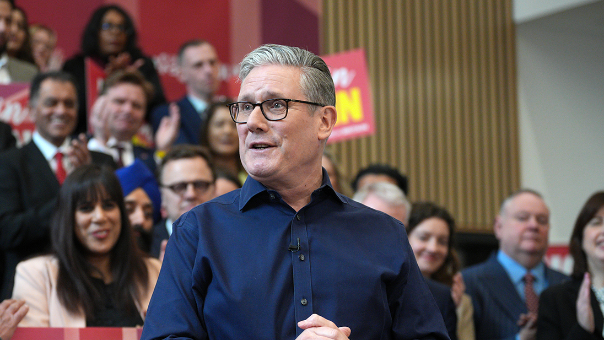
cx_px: 235
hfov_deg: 20.5
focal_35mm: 104
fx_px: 1666
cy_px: 203
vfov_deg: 11.6
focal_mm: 70
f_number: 2.8
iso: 1600
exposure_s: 1/500
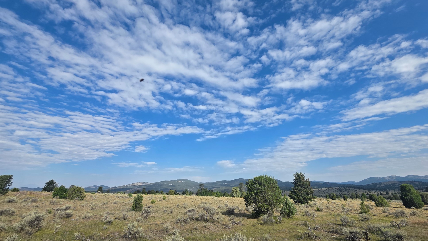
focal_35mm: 15
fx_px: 170
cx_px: 223
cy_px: 134
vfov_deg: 70.3
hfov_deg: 102.9
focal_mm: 2.2
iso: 40
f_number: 1.9
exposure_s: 1/2497
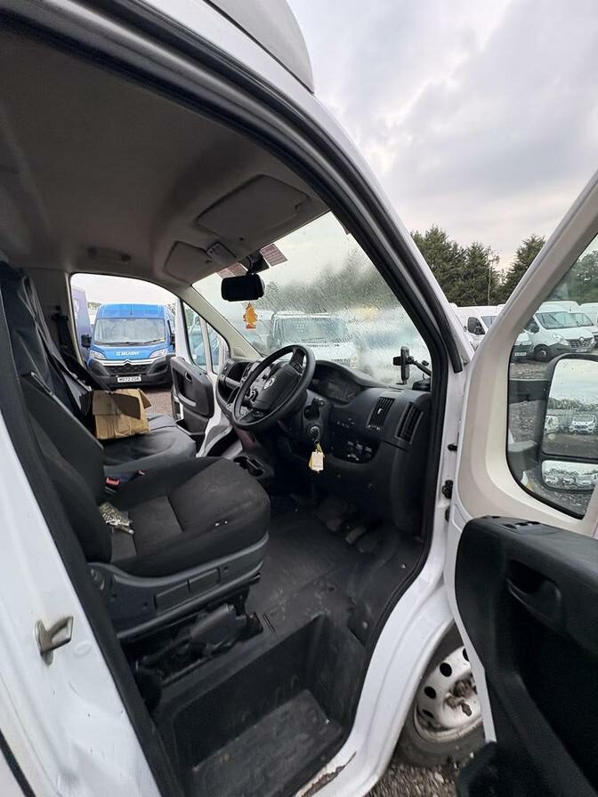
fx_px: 322
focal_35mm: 14
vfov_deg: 102.1
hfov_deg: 85.7
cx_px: 299
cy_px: 398
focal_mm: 2.22
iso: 64
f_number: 2.2
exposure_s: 1/130
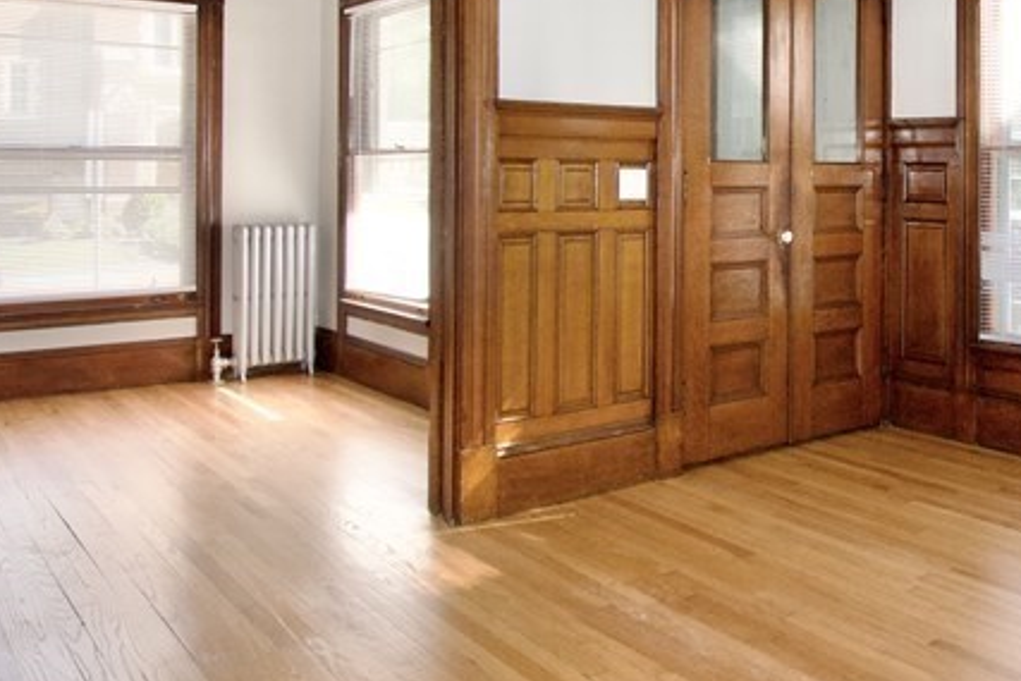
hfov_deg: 49.7
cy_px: 168
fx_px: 1021
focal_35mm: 36
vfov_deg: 36.0
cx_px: 827
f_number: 5
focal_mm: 10
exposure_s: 1/200
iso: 450
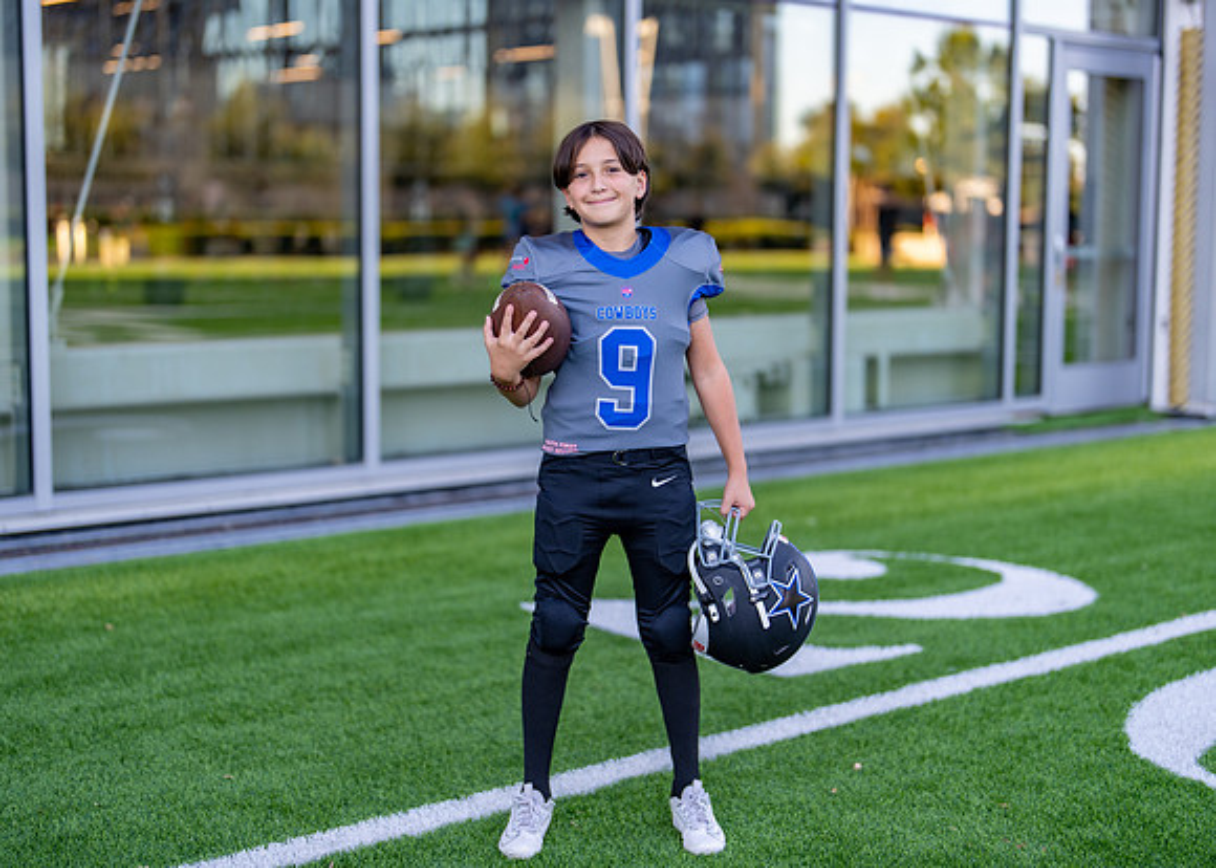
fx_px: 1929
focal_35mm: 56
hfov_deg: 35.0
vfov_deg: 25.4
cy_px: 421
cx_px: 628
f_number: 1.2
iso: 100
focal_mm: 50
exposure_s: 1/640
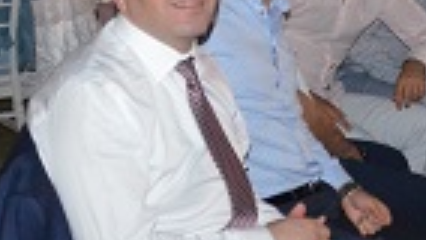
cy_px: -33
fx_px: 1300
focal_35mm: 115
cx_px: 588
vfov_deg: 10.4
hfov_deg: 17.2
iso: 3200
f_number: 3.5
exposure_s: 1/60
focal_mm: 18
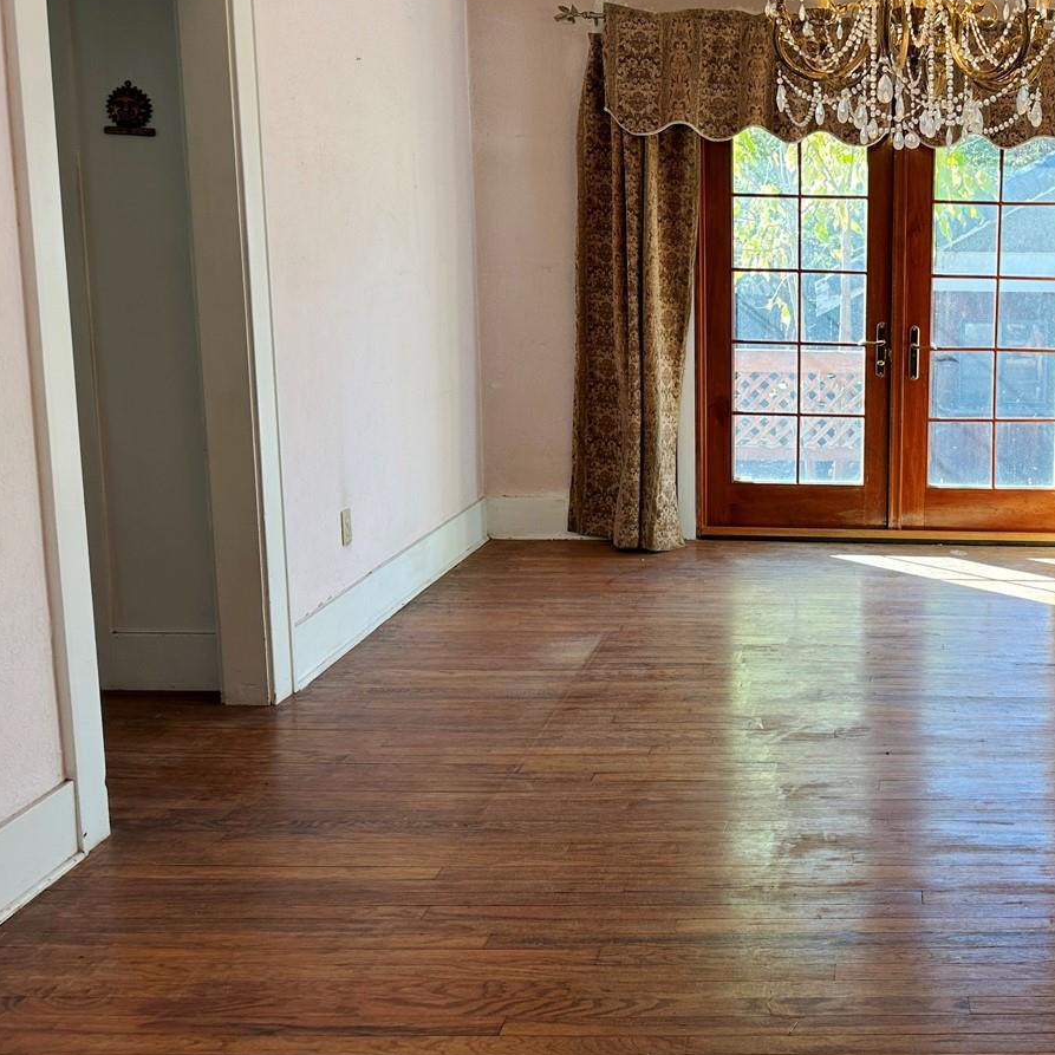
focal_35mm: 38
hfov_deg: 40.9
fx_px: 1310
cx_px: 922
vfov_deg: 43.7
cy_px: 445
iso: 64
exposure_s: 1/120
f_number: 1.78
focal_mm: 6.86
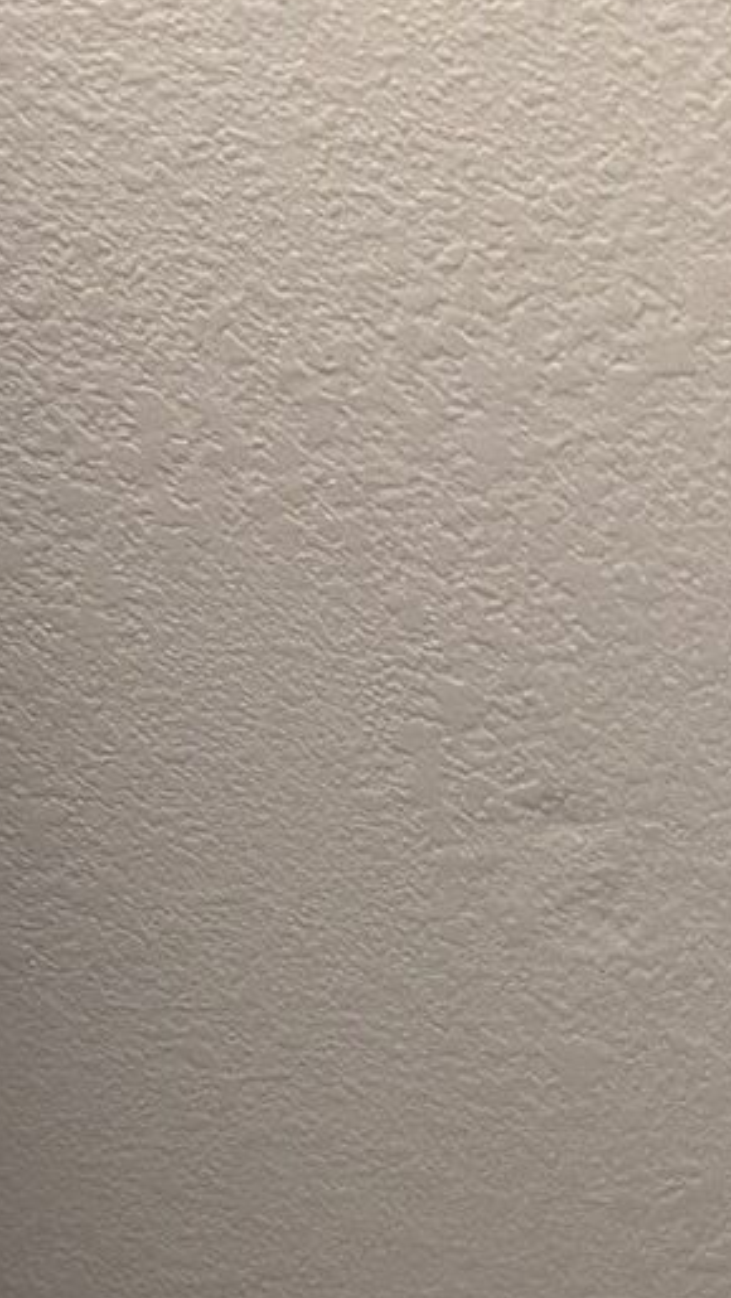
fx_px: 4028
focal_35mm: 117
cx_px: -605
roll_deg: +5.8
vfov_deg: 14.4
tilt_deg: -9.2
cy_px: 2783
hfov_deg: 9.8
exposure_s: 1/60
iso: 500
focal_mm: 6.76
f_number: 1.78
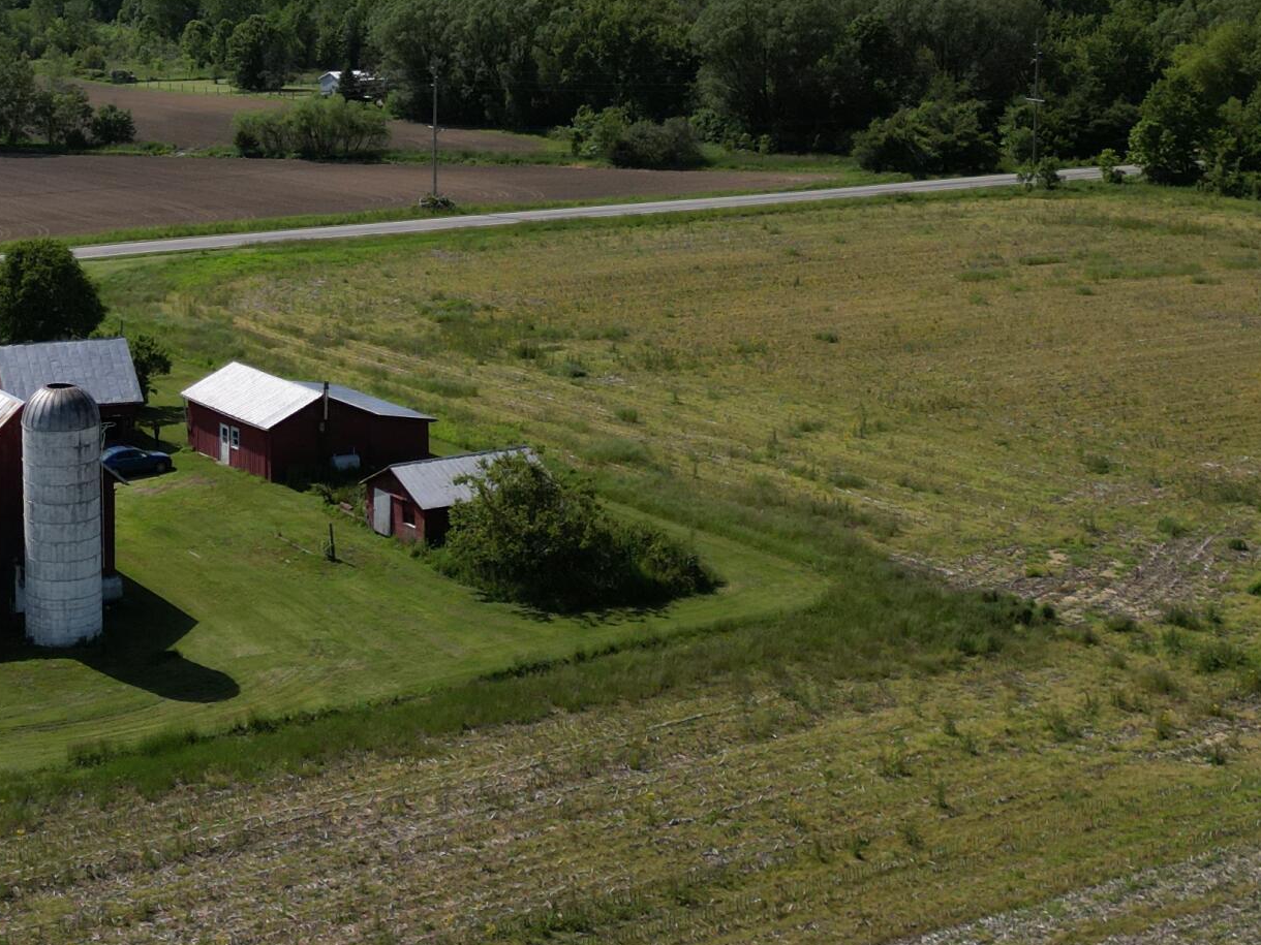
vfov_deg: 23.9
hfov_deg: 31.4
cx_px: 162
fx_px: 2149
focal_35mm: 59
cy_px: 48
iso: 130
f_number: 1.7
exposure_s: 1/5000
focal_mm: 6.72
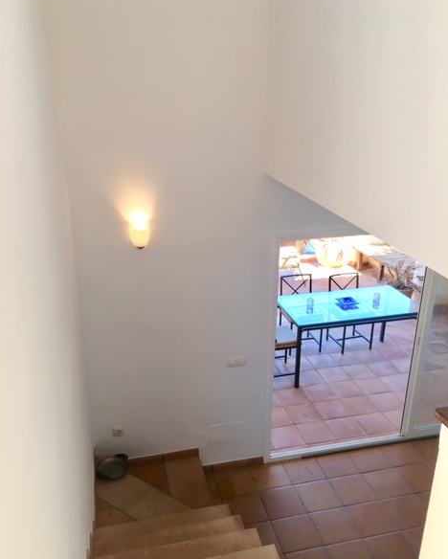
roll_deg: -0.6
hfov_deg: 47.2
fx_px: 513
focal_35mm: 31
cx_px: 221
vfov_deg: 57.1
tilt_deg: -22.1
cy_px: 291
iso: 25
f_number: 2.2
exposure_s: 1/105
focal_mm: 4.15
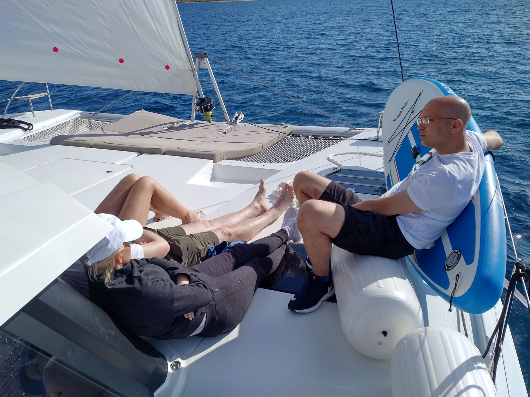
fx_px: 413
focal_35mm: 27
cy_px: 198
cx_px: 265
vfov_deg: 51.4
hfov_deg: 65.3
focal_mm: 4.75
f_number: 2.2
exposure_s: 1/877
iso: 50
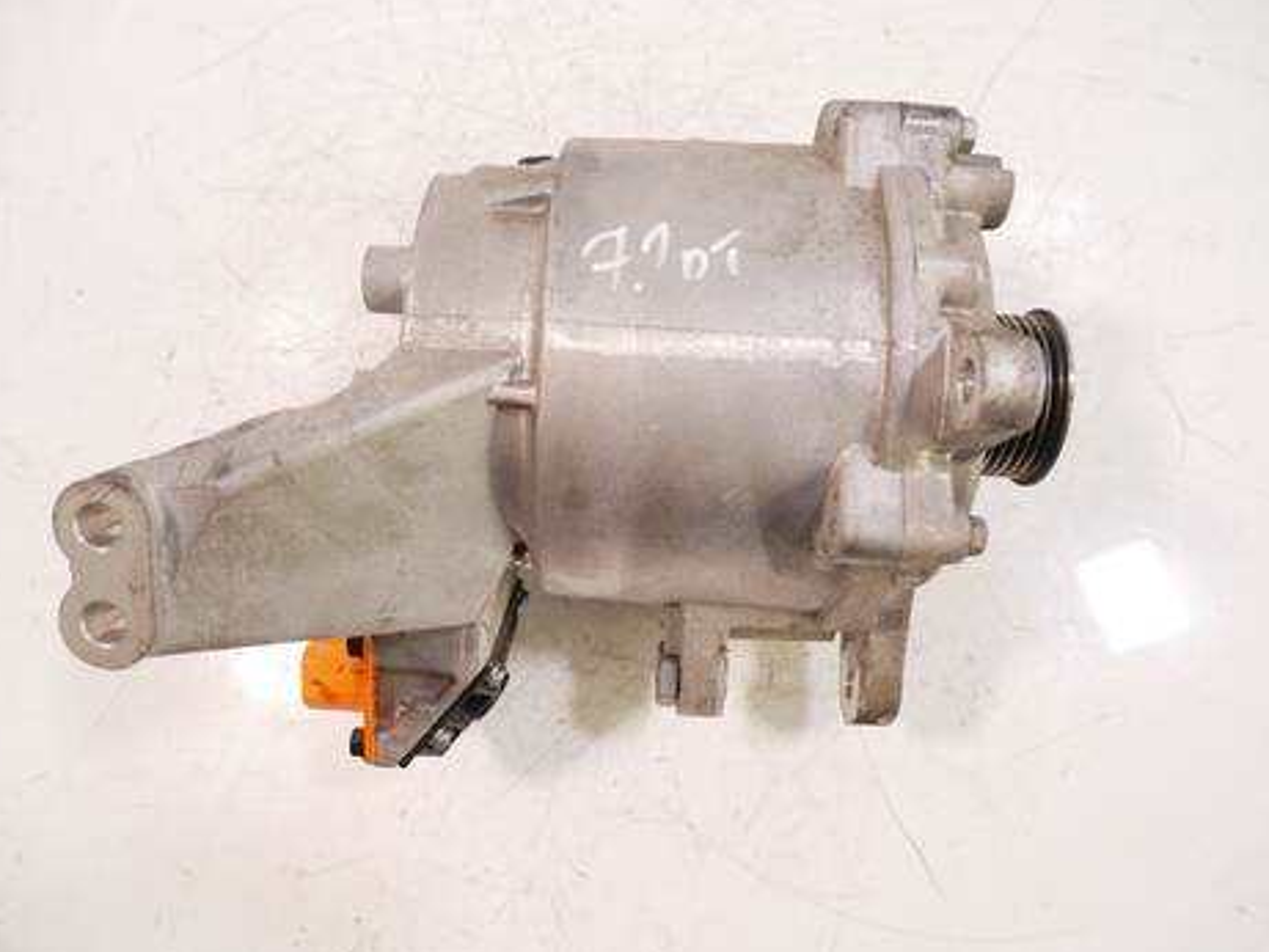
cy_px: 473
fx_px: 917
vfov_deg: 54.9
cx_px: 617
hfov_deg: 69.4
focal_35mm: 25
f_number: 3.5
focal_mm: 12
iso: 640
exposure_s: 1/60
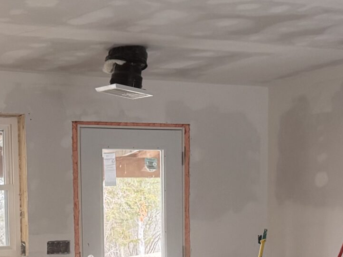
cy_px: 306
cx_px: 46
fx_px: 842
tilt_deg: -4.5
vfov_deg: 16.6
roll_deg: +1.5
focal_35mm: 85
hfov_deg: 22.6
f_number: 1.78
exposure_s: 1/60
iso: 320
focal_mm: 6.76
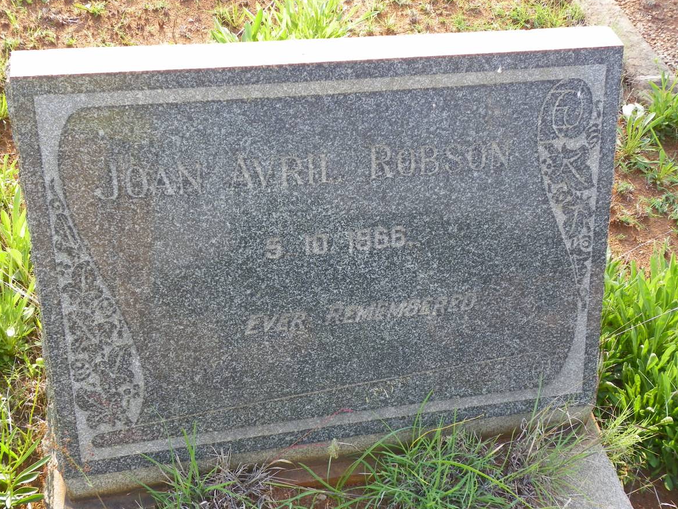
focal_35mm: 47
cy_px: 251
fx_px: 921
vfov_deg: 30.9
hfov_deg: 40.4
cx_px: 339
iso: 64
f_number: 3.2
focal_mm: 8.2
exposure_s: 1/60
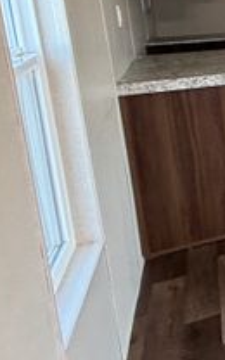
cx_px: 647
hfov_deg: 12.1
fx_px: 559
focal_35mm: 57
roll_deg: +0.0
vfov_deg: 34.2
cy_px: 52
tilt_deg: -8.6
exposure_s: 1/99
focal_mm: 2.22
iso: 200
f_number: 2.2
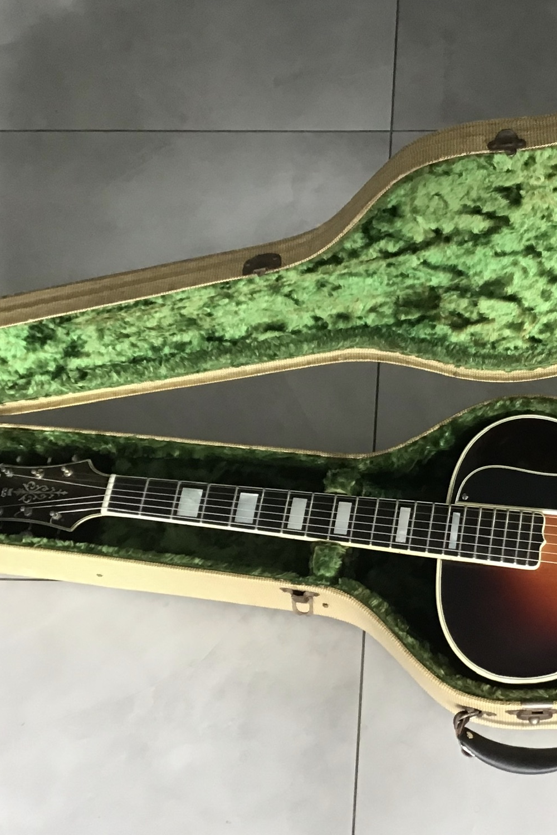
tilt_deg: -67.9
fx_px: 1022
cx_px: 439
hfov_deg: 29.8
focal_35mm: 44
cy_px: 425
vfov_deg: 44.5
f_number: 2.4
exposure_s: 1/33
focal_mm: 3.3
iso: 125
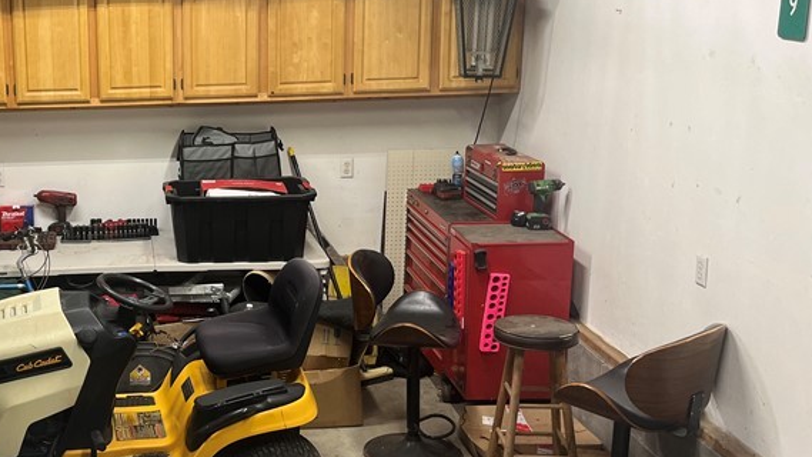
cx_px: 91
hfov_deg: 38.0
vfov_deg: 23.5
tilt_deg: -14.5
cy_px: 209
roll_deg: +1.9
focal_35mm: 51
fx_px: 1098
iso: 80
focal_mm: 5.1
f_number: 1.6
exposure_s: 1/60
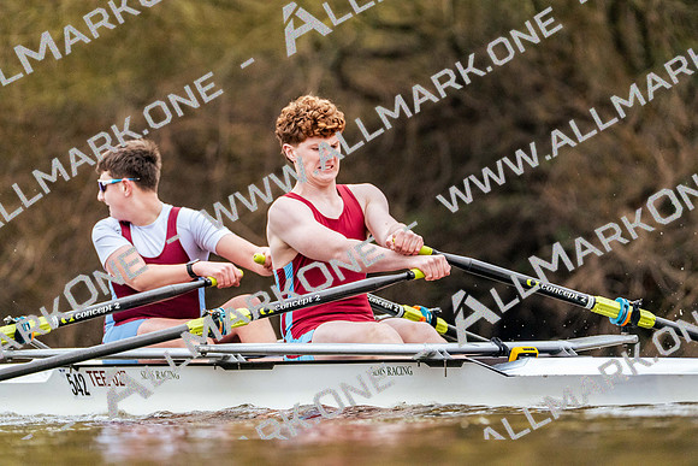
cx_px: 349
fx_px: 8610
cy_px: 233
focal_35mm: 444
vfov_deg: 3.1
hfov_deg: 4.6
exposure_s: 1/2000
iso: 6400
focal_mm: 444
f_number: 6.3
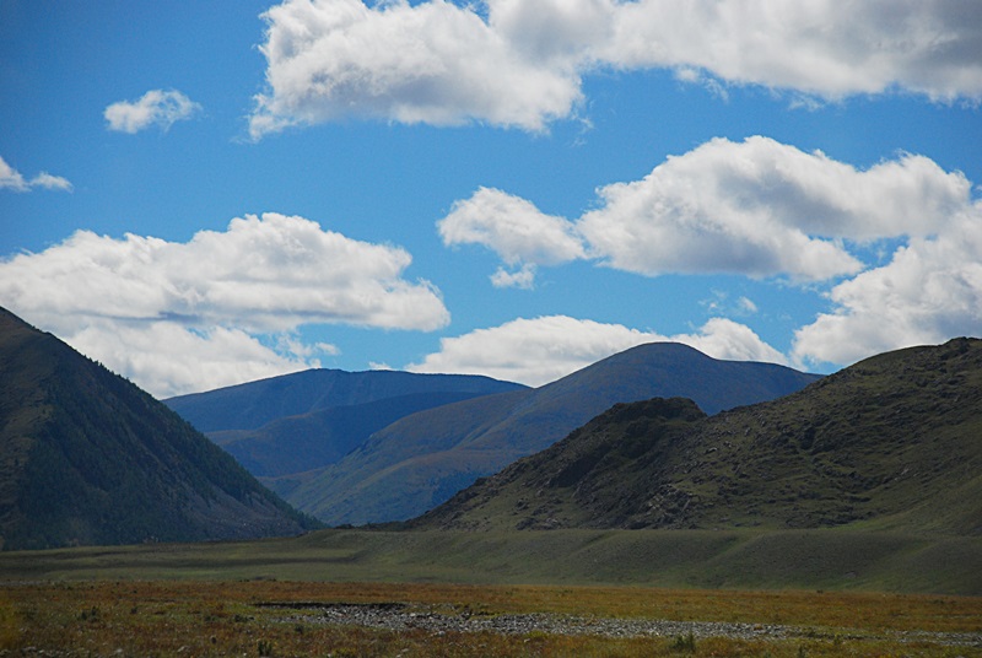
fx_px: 4303
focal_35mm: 158
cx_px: 491
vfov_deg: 8.7
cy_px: 329
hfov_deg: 13.0
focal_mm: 105
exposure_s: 1/3200
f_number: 5.6
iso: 400
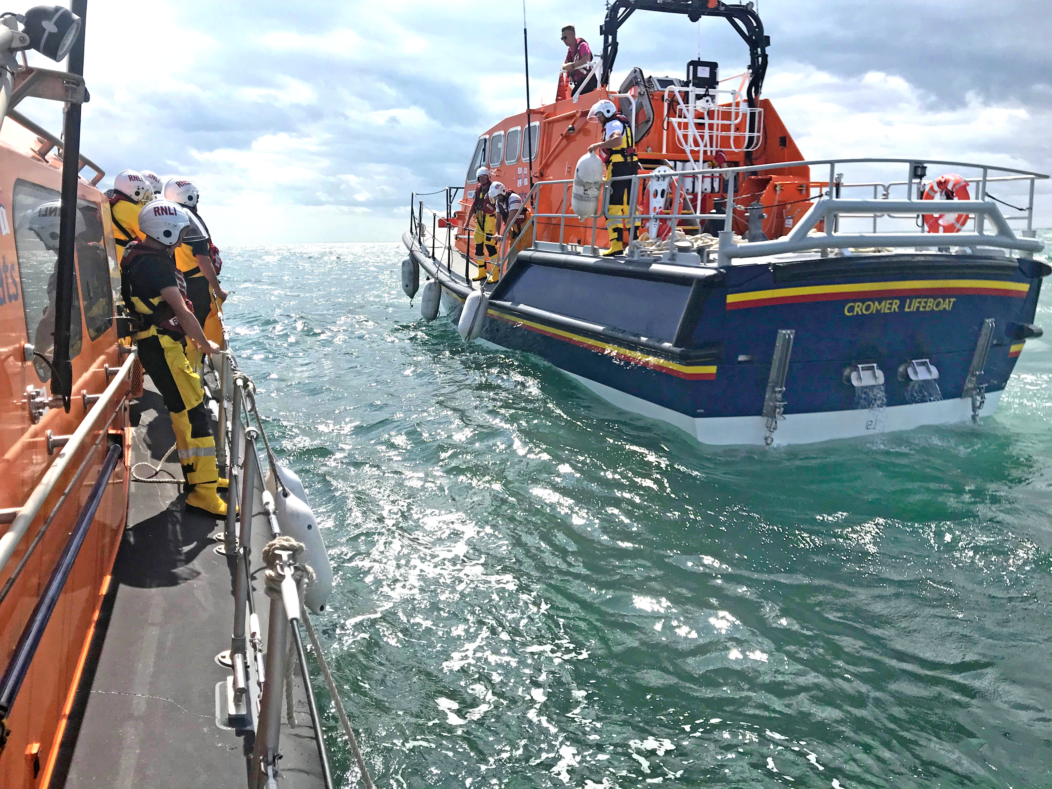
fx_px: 851
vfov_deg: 49.7
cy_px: 394
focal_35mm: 28
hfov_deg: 63.4
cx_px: 526
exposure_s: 1/3300
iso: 20
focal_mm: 3.99
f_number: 1.8
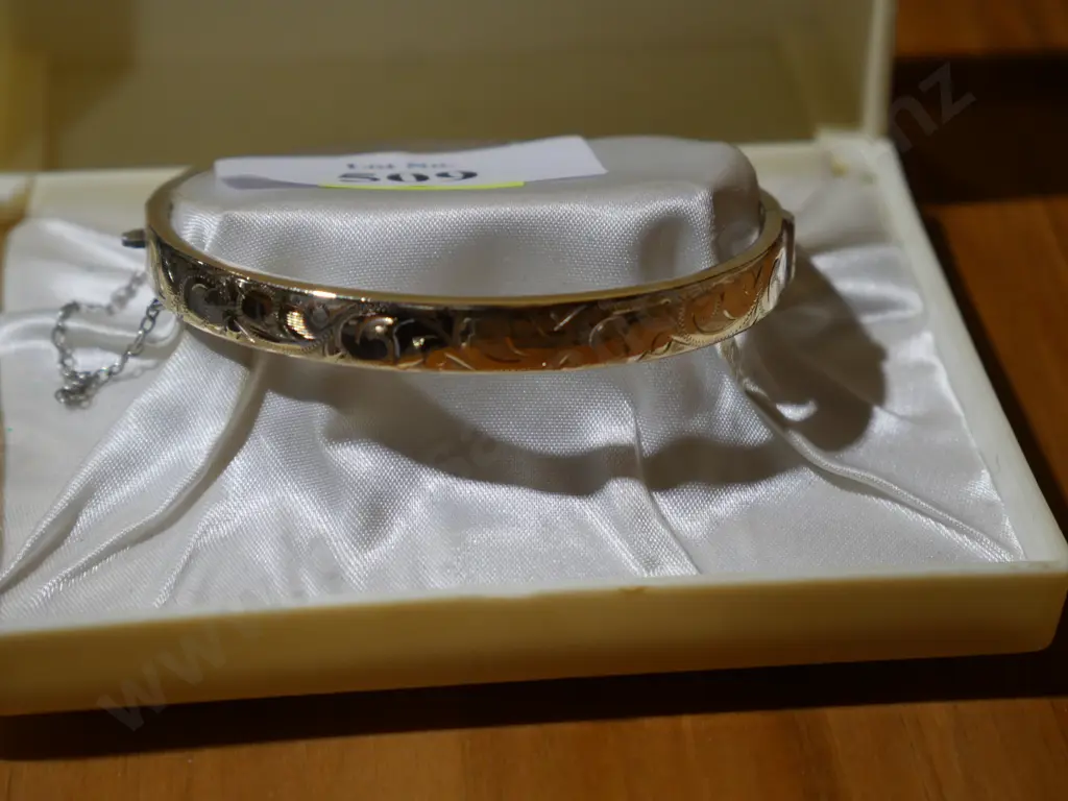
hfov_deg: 23.3
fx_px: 2592
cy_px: 400
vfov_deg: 17.6
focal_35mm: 84
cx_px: 534
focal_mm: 42
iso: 640
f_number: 5.6
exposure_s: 1/100
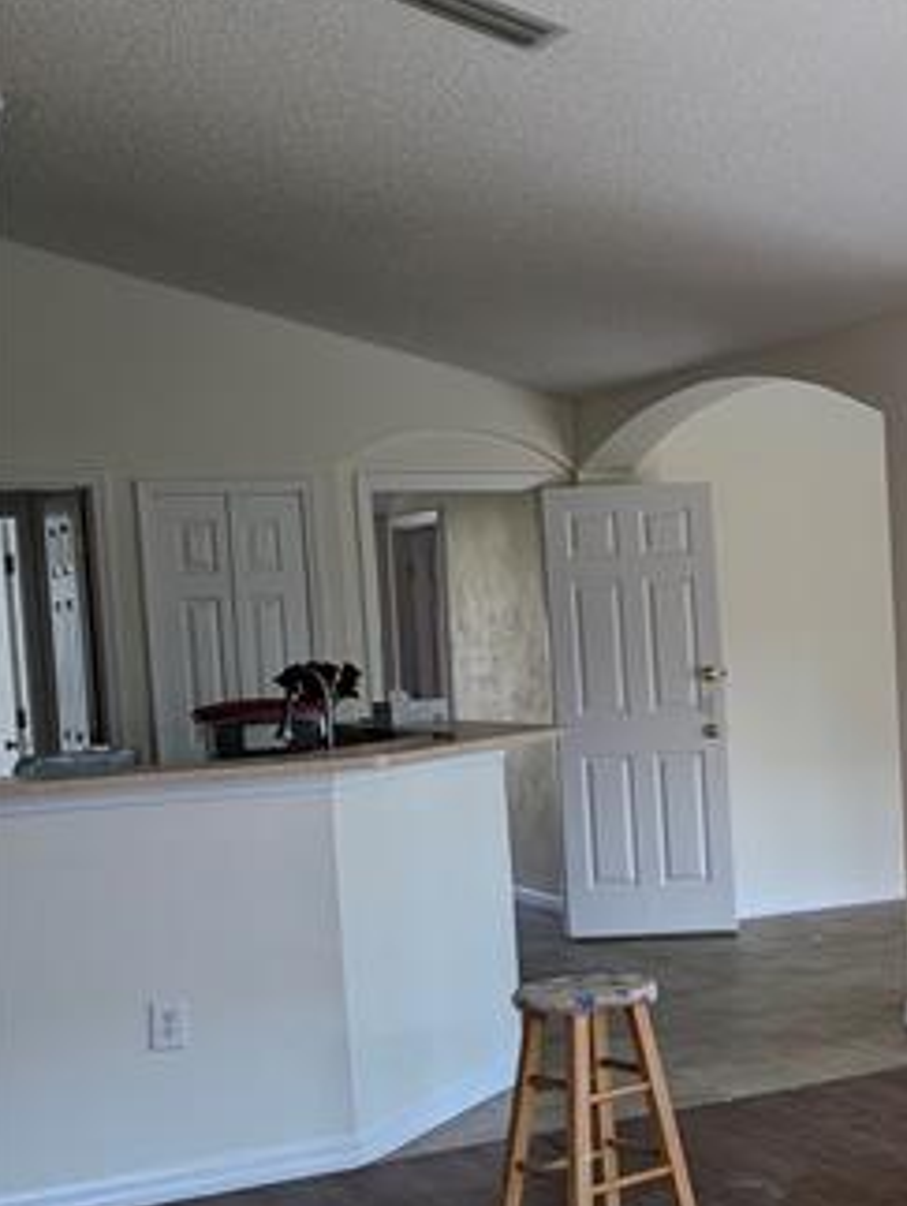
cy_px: 750
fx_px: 1987
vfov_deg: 33.6
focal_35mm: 57
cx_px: 1064
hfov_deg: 23.6
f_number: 1.68
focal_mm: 6.9
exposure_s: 1/89.3
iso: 20
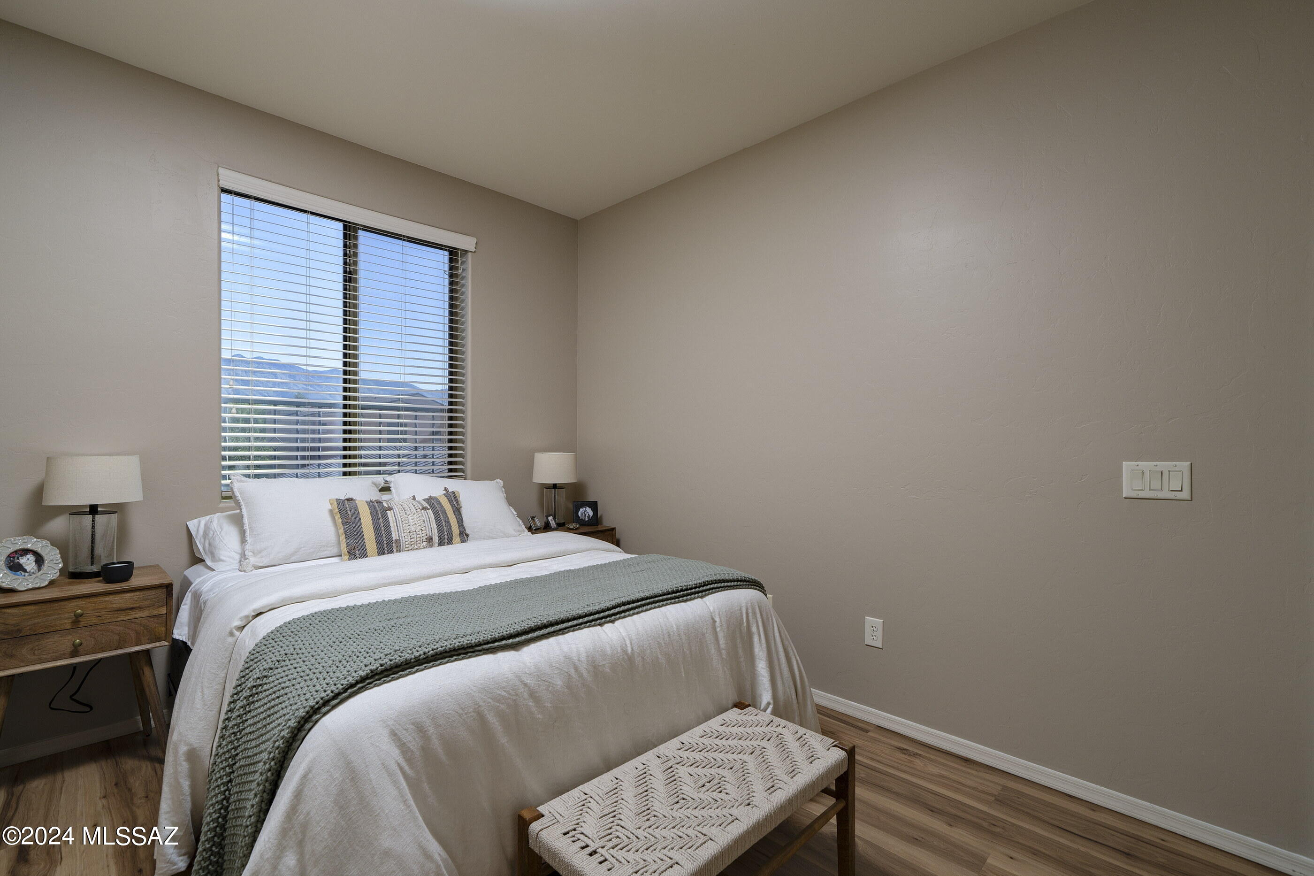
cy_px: 438
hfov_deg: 100.4
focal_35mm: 15
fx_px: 547
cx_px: 657
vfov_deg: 77.3
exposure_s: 1/250
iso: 200
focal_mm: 15
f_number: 7.1
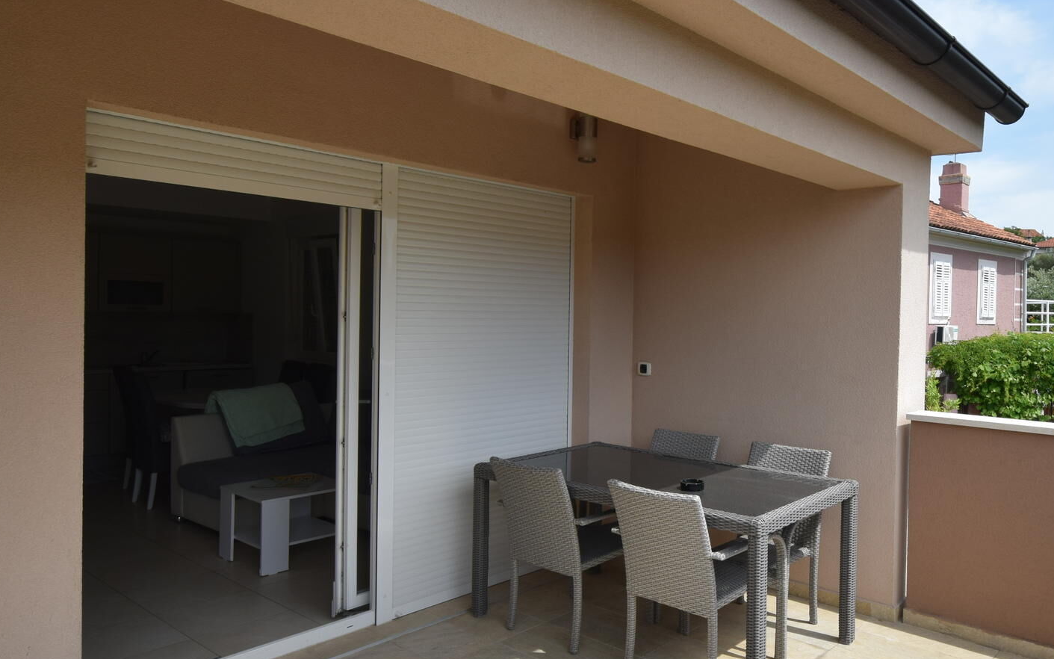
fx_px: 747
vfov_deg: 47.5
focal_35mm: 26
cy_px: 298
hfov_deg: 69.1
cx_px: 670
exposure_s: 1/320
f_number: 9
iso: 200
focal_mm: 10
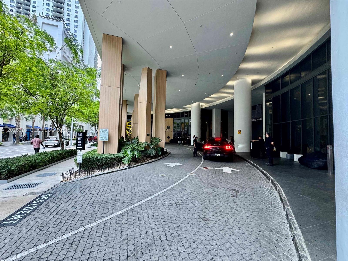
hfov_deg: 102.1
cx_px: 174
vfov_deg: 85.7
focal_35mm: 14
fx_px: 141
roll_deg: -1.9
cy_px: 130
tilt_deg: +2.0
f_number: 2.2
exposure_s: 1/100
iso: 100
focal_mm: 2.22
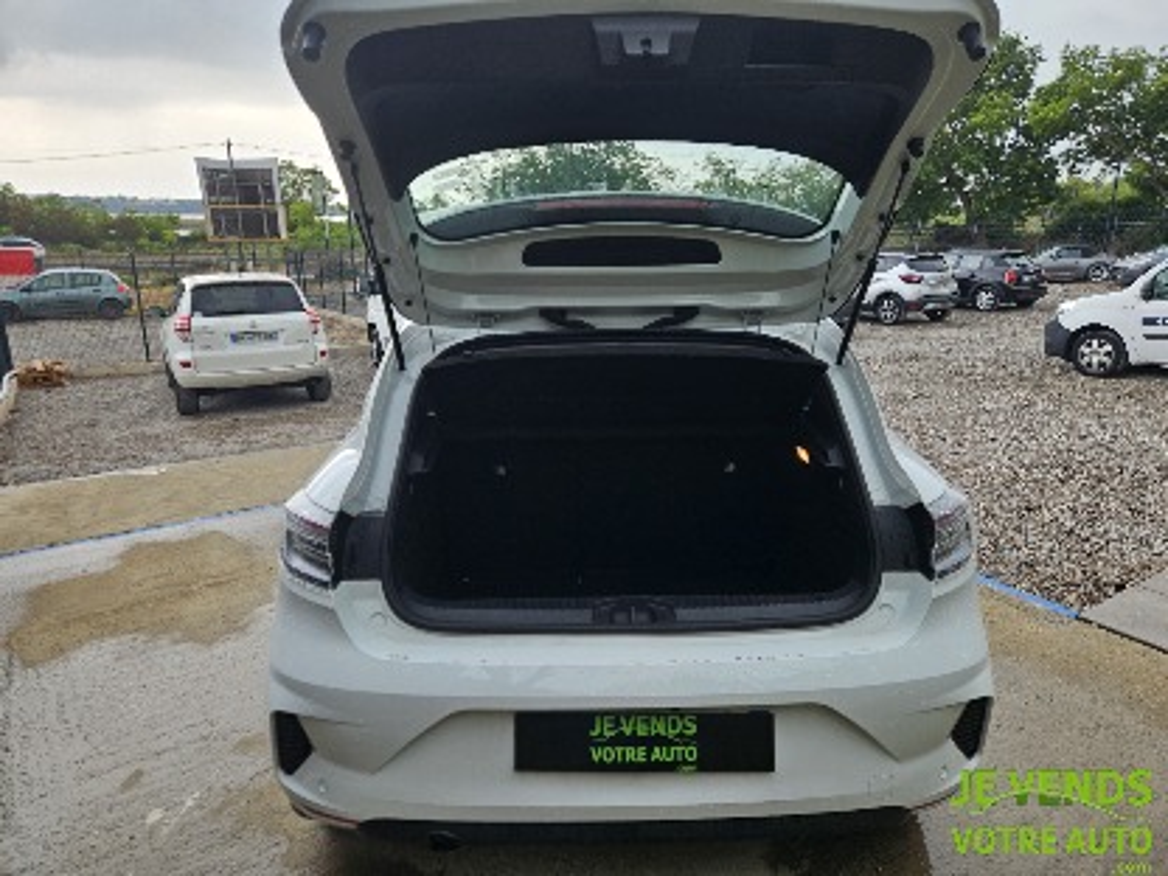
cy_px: 438
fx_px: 776
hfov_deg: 73.9
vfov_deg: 58.9
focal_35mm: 23
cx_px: 584
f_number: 1.8
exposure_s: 1/247
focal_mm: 5.4
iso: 25
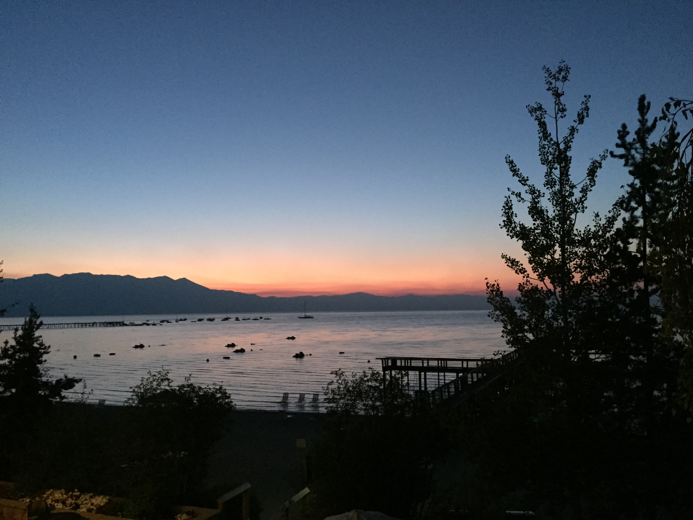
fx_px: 581
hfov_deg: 61.7
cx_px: 346
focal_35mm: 29
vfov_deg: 48.2
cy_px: 260
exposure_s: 1/15
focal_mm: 4.15
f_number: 2.2
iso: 250
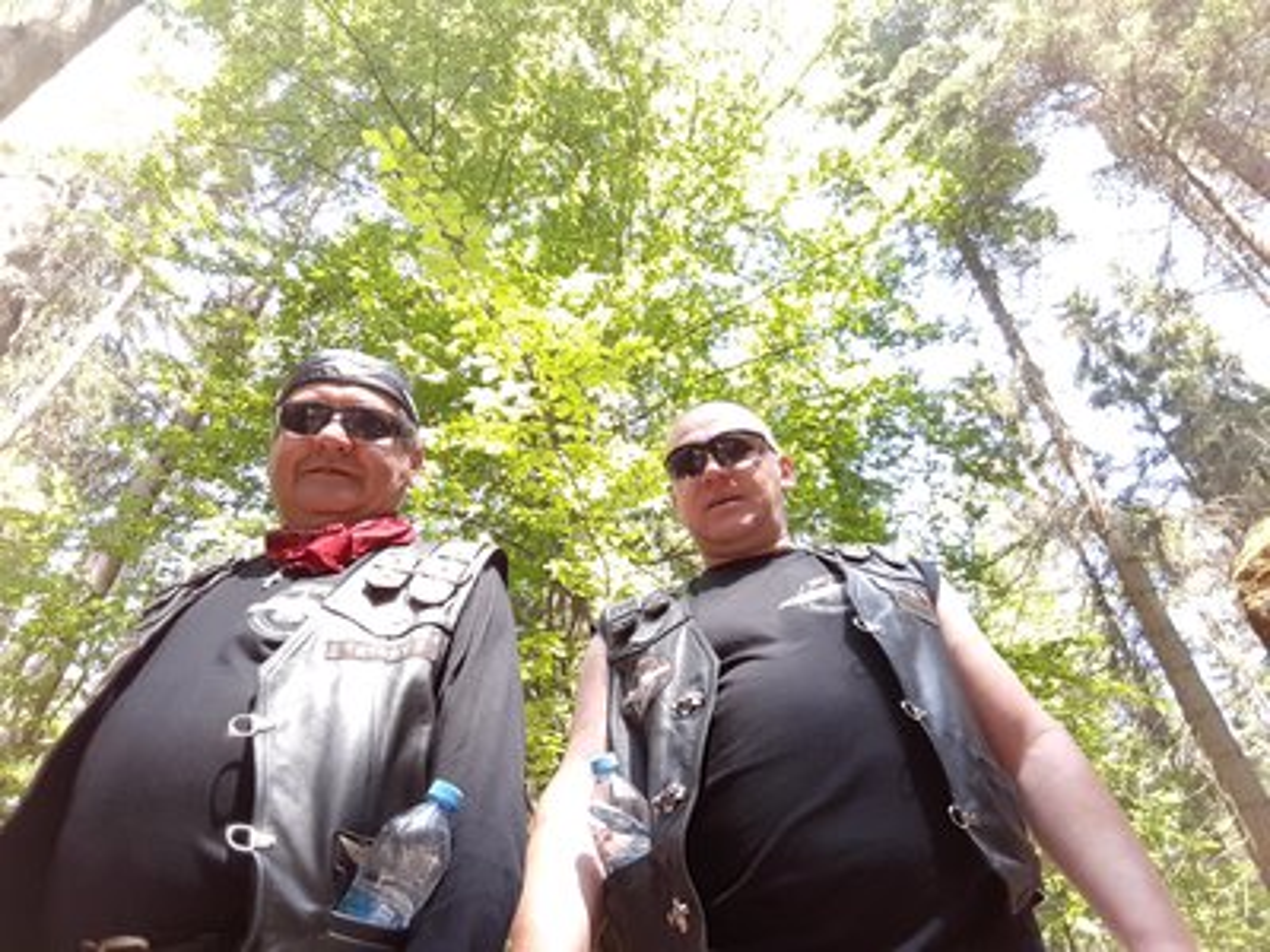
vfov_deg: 58.9
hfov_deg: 73.9
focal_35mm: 23
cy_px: 476
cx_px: 635
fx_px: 844
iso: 50
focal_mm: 2
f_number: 1.9
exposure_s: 1/100
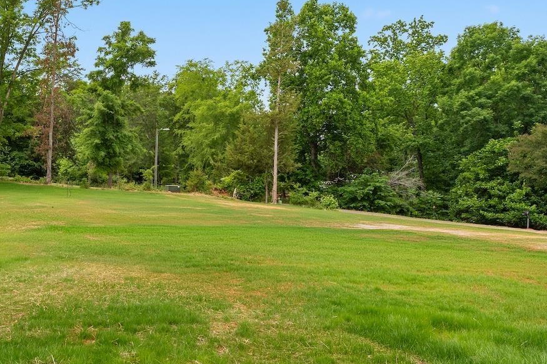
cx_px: 115
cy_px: 172
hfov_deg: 54.9
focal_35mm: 32
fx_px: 486
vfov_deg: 41.1
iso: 400
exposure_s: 1/1250
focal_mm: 14
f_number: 6.3
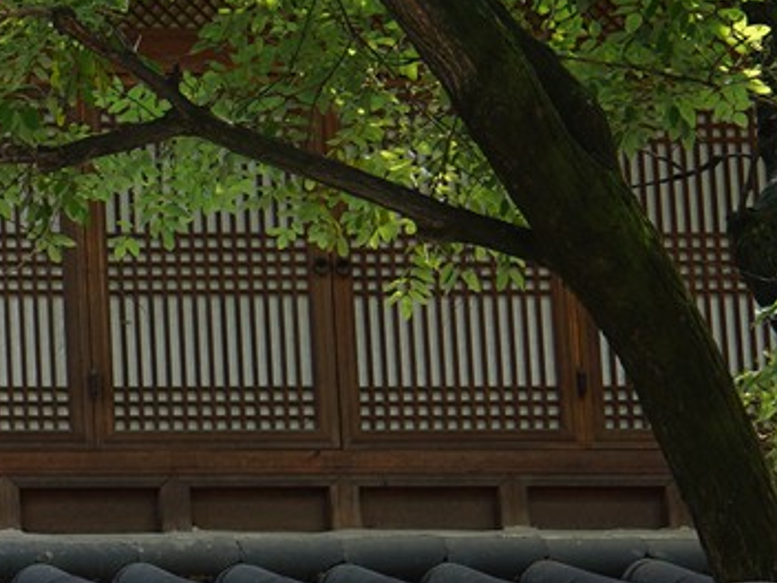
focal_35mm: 191
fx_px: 4287
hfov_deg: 9.3
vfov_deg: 7.6
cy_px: 846
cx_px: -1040
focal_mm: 35
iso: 200
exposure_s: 1/100
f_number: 5.6
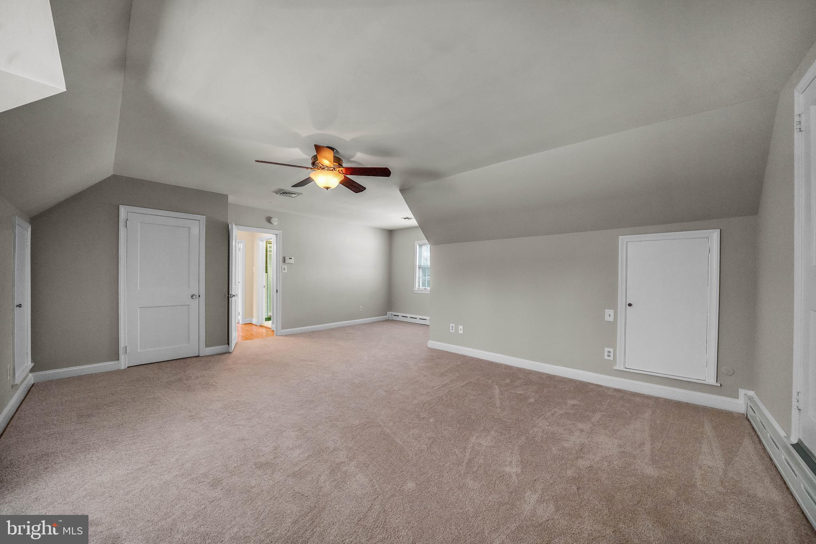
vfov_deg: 90.0
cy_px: 272
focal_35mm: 12
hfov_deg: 112.6
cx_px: 408
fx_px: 272
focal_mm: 12
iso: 2000
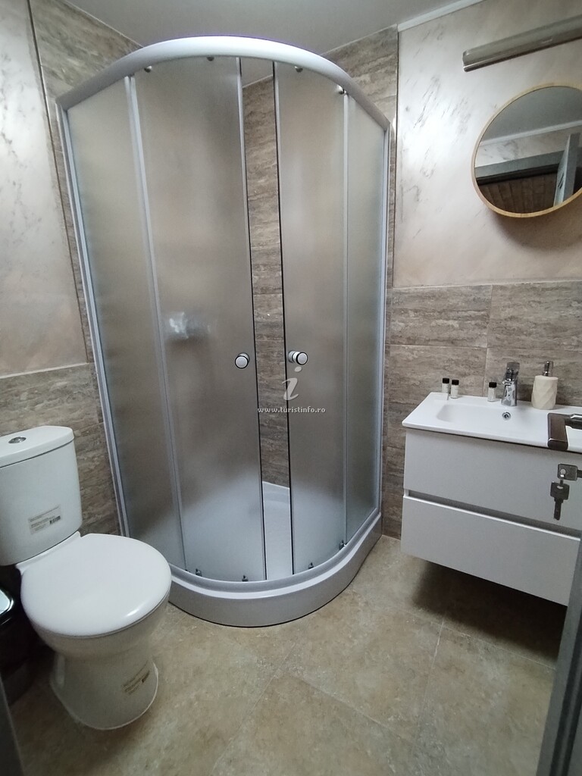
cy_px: 388
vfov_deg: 91.0
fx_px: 381
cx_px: 291
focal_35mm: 17
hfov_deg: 74.7
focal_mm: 1.42
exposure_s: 1/50
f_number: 2.2
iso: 250
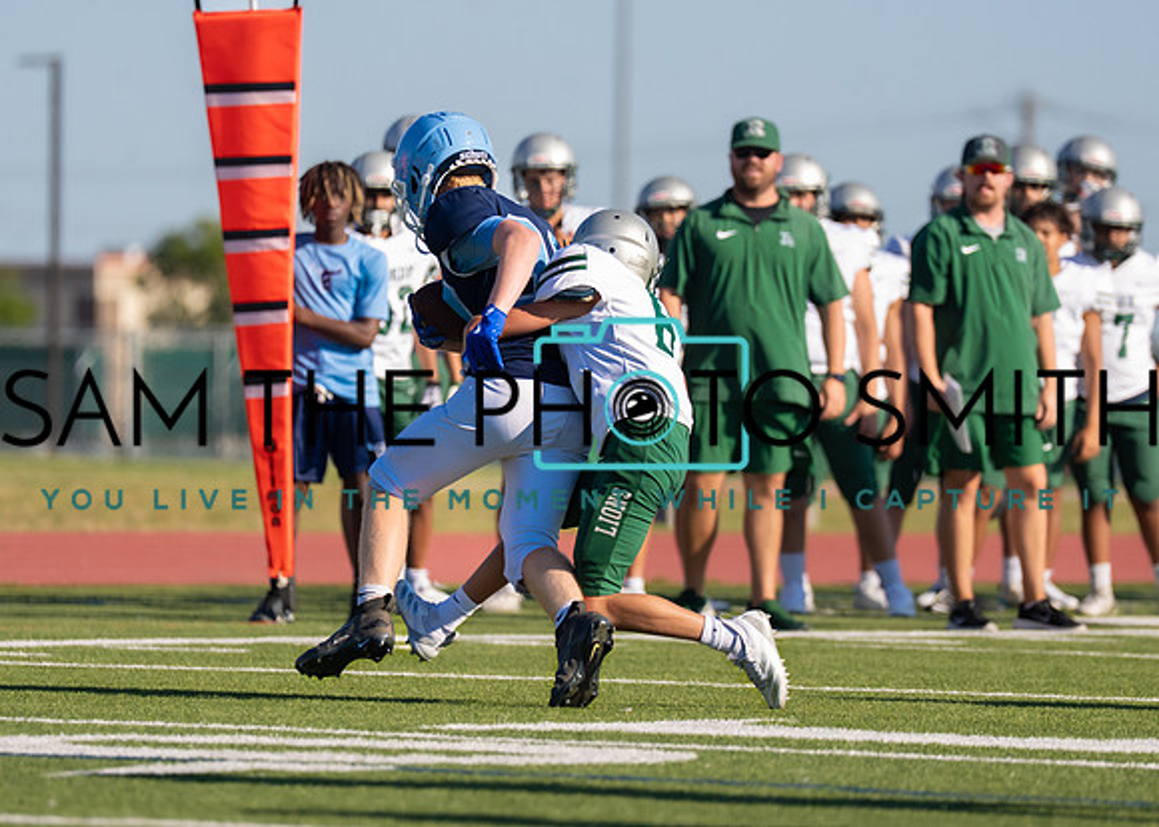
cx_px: 660
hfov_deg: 5.6
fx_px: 11799
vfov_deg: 4.0
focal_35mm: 359
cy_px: 433
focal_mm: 200
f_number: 2.8
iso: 400
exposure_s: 1/6400
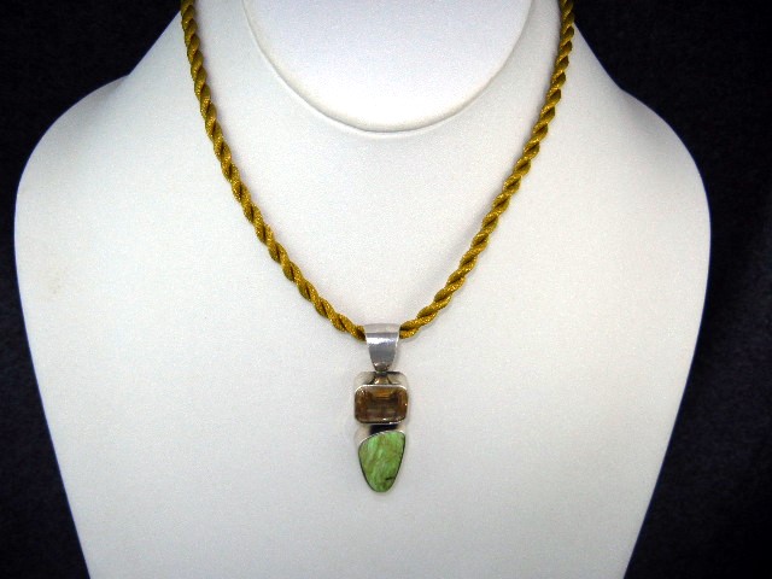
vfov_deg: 46.8
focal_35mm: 30
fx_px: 669
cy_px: 290
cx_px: 386
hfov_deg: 60.0
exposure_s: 1/30
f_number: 7
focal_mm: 5.4
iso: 178
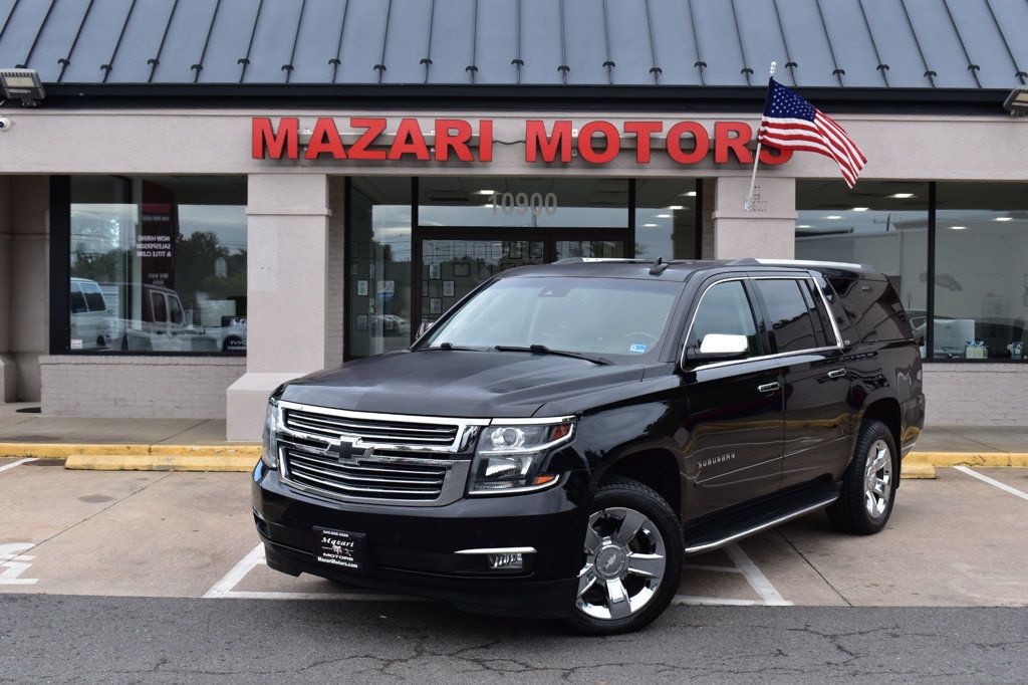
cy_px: 342
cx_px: 514
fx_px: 1285
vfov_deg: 29.8
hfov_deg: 43.6
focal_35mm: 45
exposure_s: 1/250
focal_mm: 30
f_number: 10
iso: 400
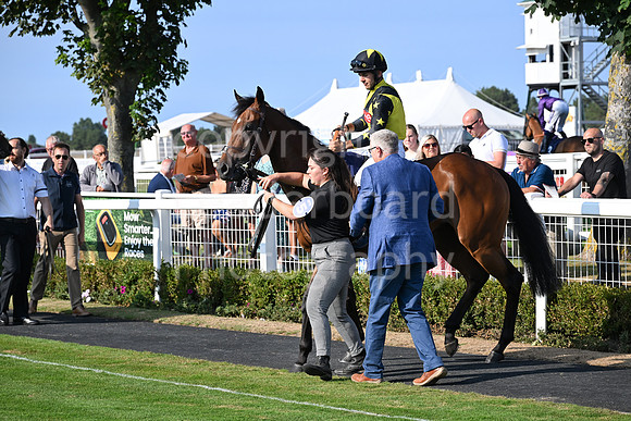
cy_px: 210
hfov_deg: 18.6
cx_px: 316
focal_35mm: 110
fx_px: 1928
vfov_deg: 12.5
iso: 500
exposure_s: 1/2000
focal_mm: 110
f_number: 6.3
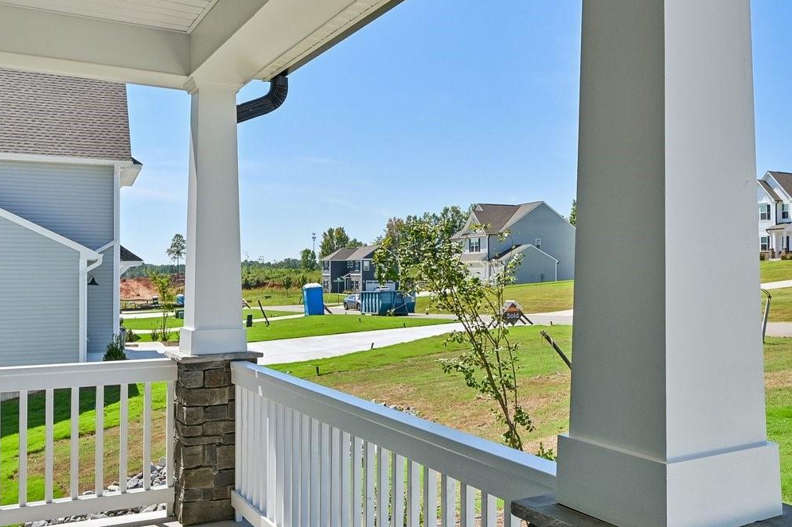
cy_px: 274
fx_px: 792
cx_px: 517
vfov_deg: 36.8
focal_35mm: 36
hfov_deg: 52.3
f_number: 8
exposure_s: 1/500
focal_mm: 17.5
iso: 100
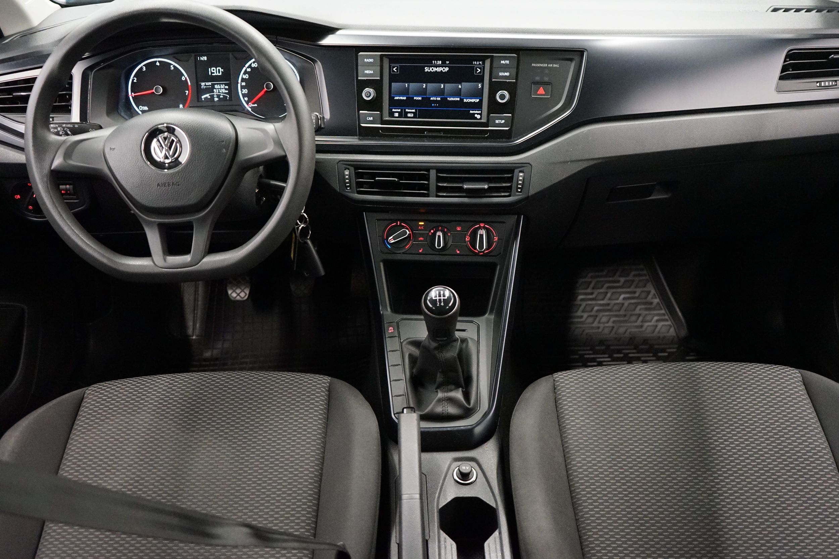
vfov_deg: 42.3
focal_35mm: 31
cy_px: 280
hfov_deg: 60.3
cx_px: 420
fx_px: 722
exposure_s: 1/80
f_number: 4
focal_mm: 31
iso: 6400
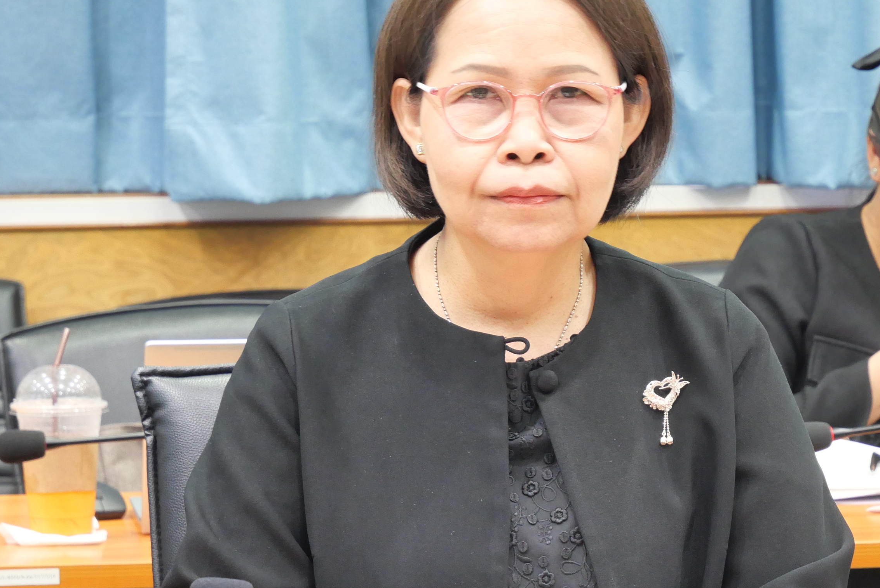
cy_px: 223
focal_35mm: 177
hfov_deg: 11.6
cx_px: 506
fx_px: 4329
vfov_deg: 7.8
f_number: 5.6
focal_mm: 52
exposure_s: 1/6
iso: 1000
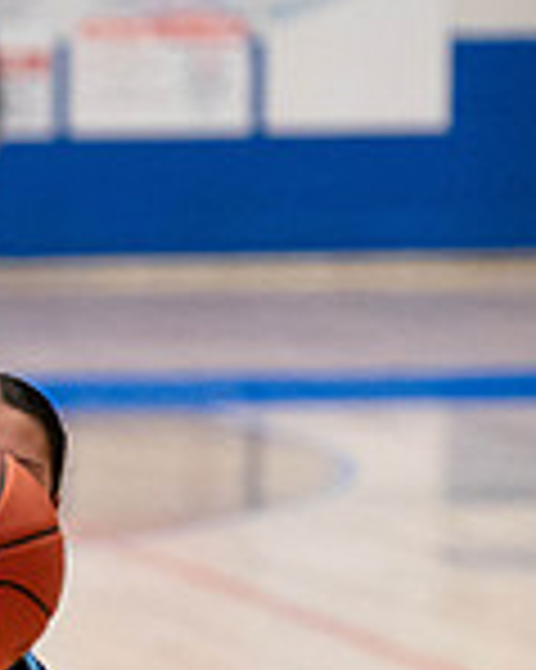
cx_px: -595
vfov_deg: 4.4
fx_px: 8714
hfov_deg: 3.5
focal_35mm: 439
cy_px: 679
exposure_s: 1/1000
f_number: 2.8
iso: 4000
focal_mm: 107
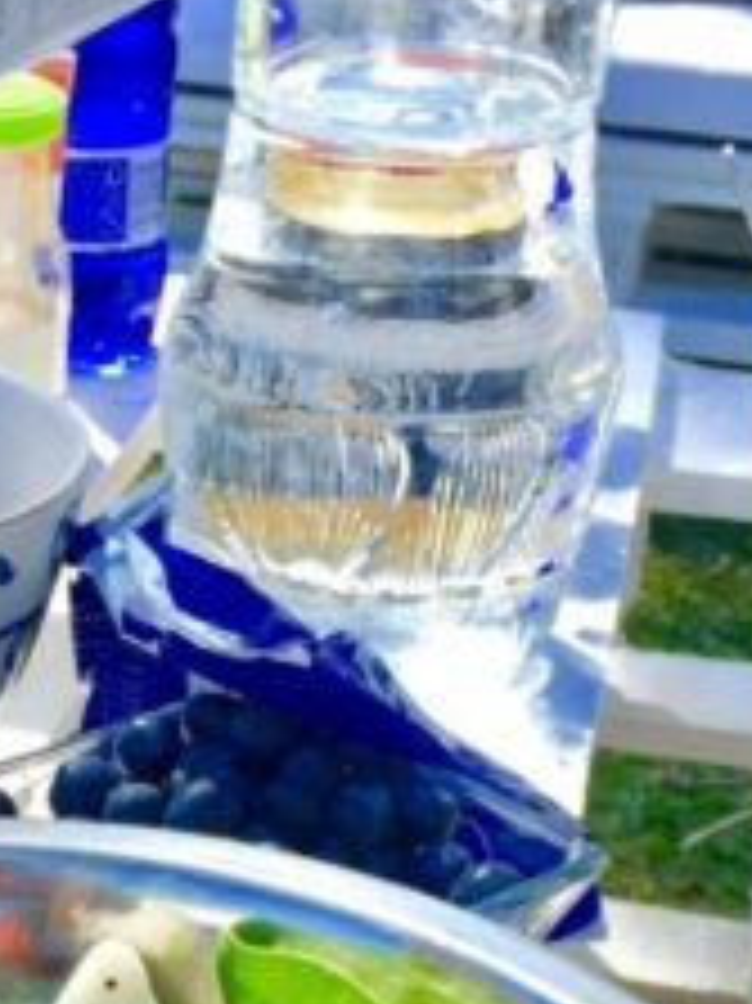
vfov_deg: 23.8
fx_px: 2261
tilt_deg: -35.2
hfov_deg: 18.4
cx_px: 18
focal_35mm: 78
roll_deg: -0.5
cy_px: 1036
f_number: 2.2
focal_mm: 4.15
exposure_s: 1/384
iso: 32
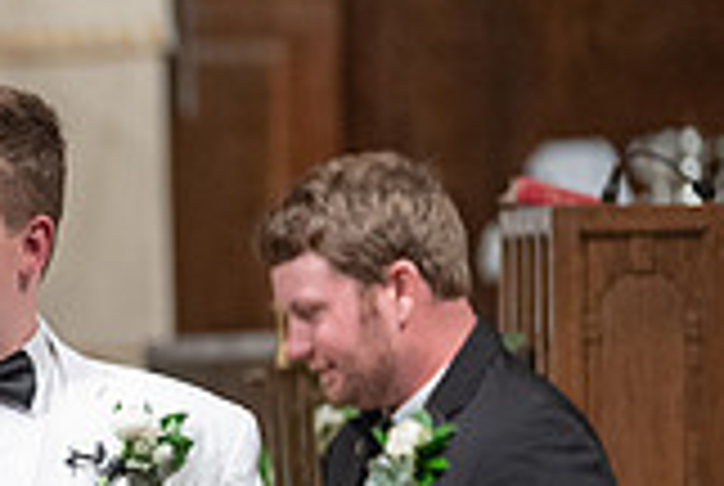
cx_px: -509
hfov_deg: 3.1
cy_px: 558
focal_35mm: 669
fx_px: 13479
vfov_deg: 2.1
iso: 2000
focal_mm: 164
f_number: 2.8
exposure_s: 1/160
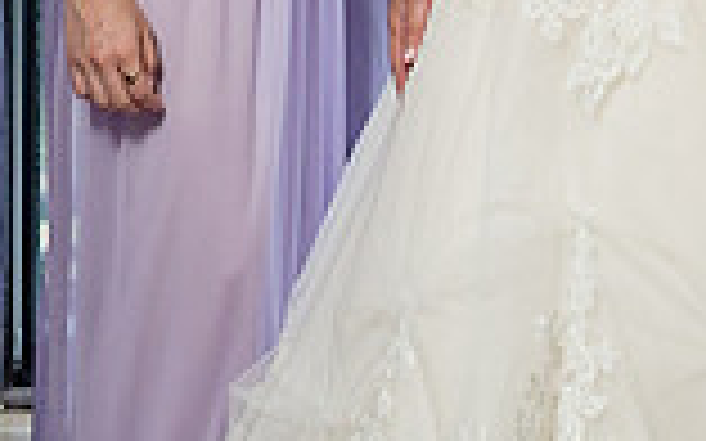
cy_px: -443
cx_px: 782
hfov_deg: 12.0
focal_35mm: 172
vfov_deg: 7.3
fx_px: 3308
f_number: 5.6
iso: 1000
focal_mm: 43
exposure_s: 1/200
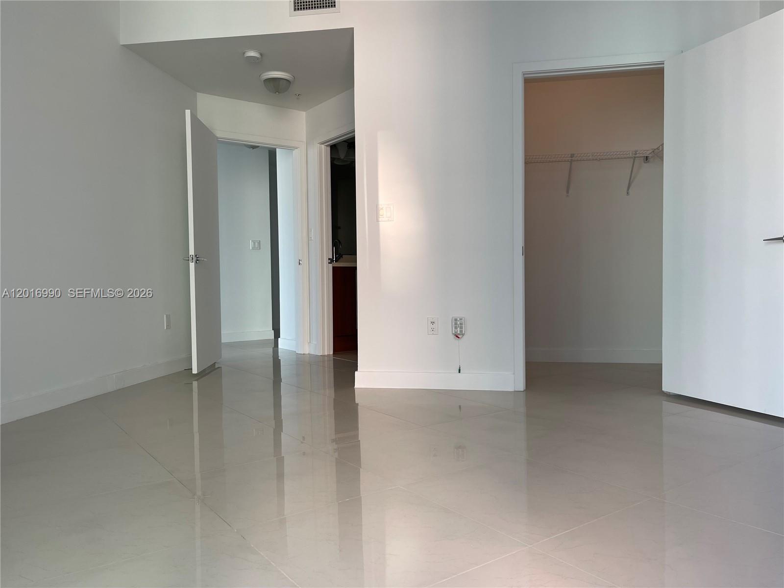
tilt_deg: -2.3
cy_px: 294
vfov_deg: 54.9
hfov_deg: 69.4
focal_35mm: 25
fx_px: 566
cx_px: 392
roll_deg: +0.8
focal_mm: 5.1
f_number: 1.6
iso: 32
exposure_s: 1/121
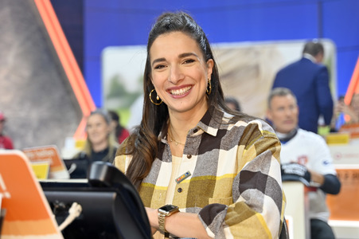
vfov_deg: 26.0
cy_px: 120
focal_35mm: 52
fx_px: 518
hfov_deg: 38.2
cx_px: 180
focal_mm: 52
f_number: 2.8
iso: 800
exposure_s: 1/200
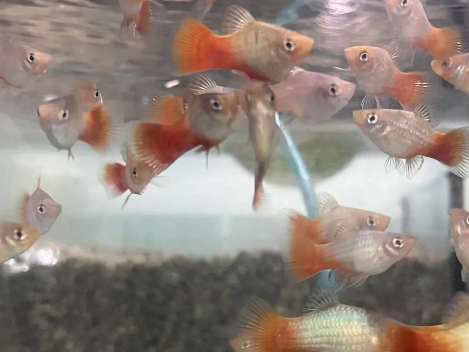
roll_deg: +0.0
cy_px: 219
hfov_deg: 38.1
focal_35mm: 50
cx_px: 271
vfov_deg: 29.0
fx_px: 678
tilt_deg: +5.8
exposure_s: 1/60
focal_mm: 5.7
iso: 250
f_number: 1.5
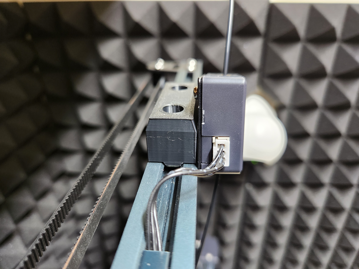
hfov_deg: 73.9
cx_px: 180
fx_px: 239
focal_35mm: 23
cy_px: 134
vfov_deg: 58.9
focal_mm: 5.4
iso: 640
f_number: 1.8
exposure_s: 1/60
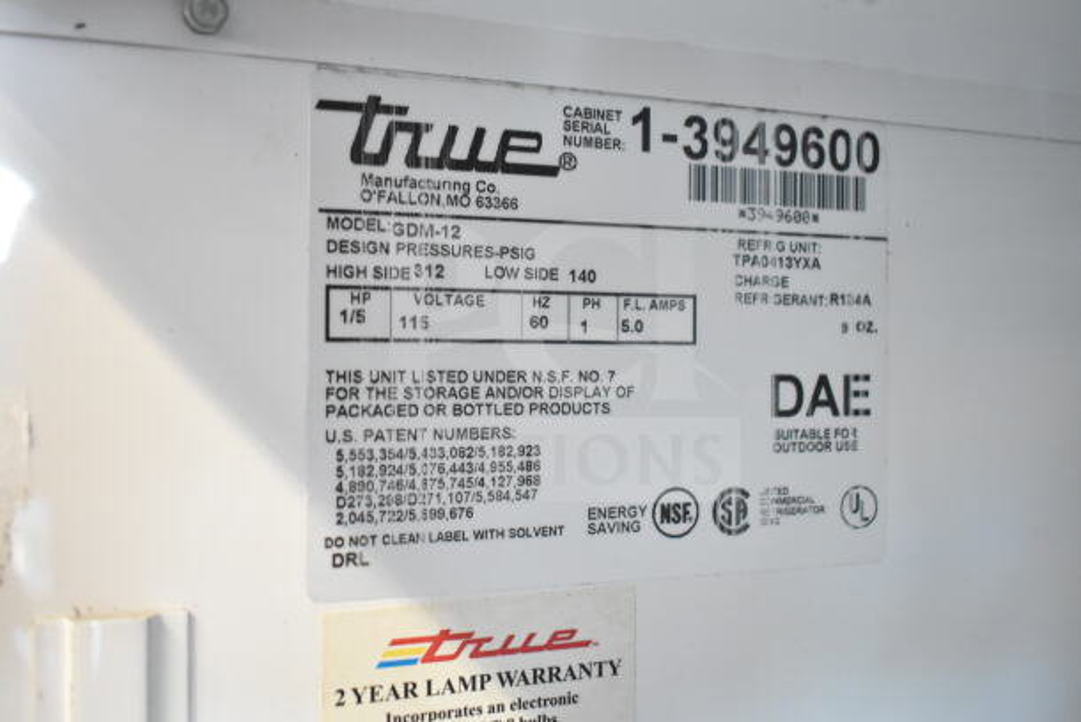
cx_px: 540
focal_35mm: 34
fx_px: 1036
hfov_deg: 55.1
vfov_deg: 38.4
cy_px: 361
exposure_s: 1/40
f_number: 3.8
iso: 3200
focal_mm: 23
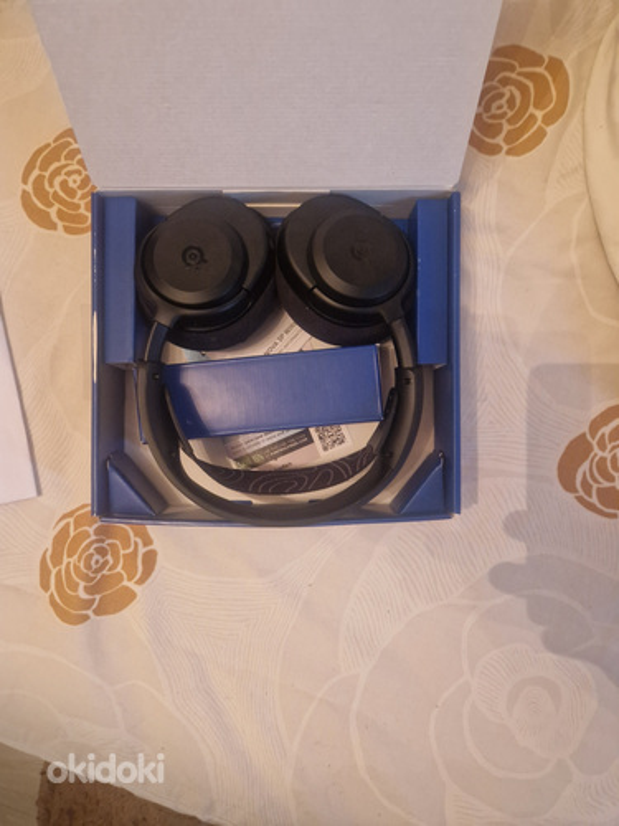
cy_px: 413
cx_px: 310
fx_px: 548
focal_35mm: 23
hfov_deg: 58.9
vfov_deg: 73.9
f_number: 1.8
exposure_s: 1/50
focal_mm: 5.4
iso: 640
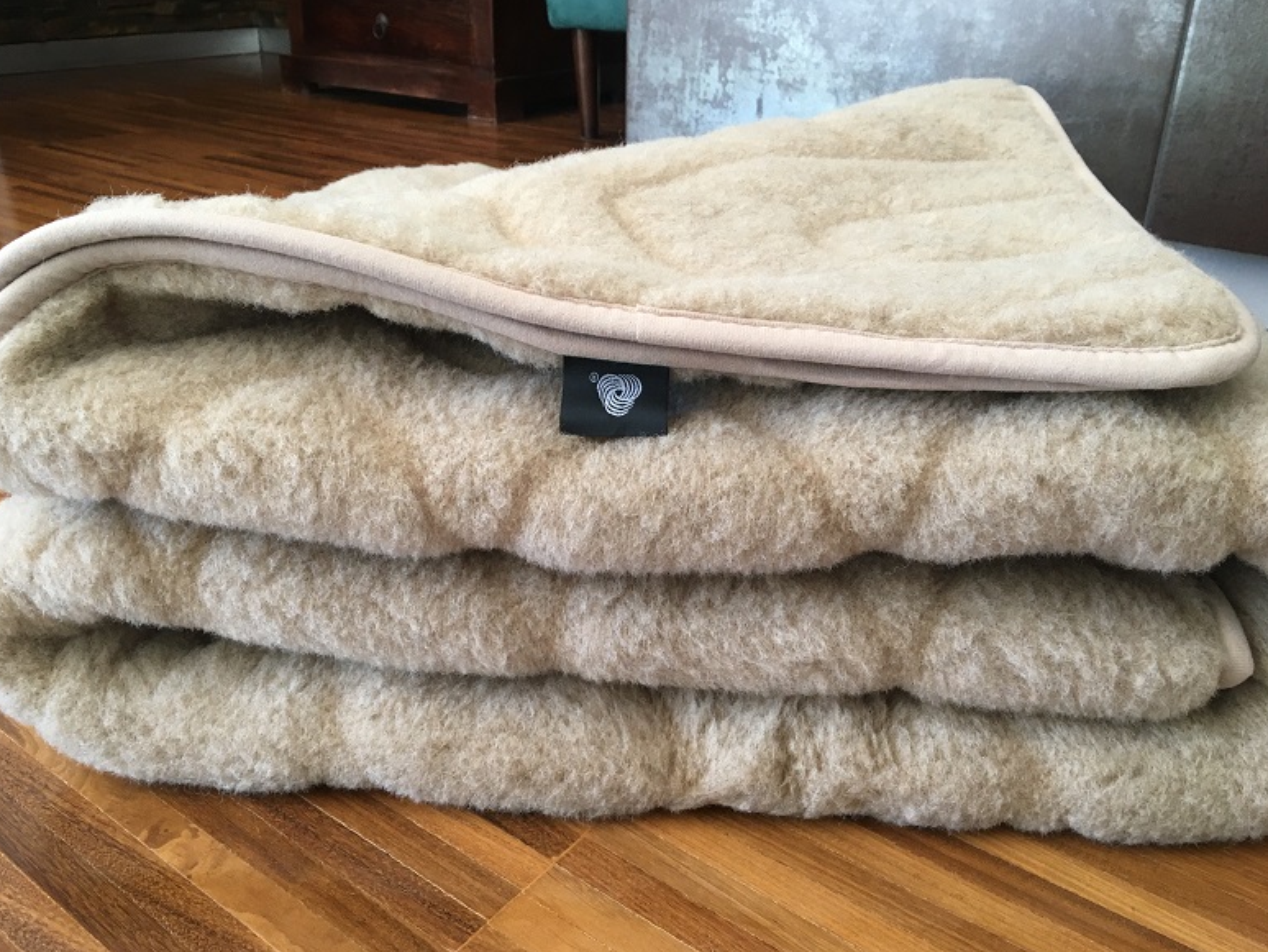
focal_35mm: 30
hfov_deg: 60.0
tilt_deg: -27.0
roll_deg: -0.8
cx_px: 633
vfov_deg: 46.8
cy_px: 483
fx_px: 1099
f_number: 2.2
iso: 100
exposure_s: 1/33
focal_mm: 4.15
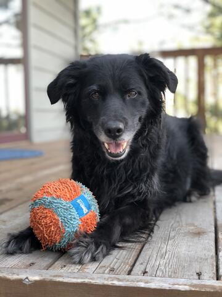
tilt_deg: -1.9
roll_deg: +2.7
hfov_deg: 28.0
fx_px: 445
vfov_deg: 36.8
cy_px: 148
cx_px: 111
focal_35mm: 52
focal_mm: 6
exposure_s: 1/60
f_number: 2.4
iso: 50
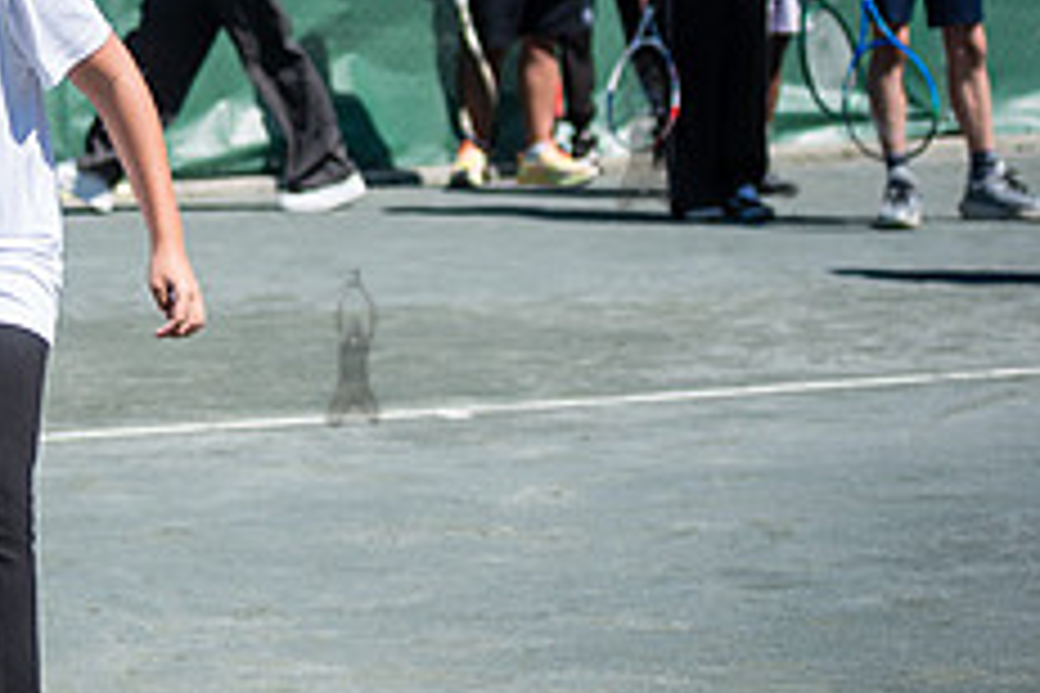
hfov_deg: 10.1
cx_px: -230
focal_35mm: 201
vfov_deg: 6.8
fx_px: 5806
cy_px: 128
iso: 200
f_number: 4
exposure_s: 1/2500
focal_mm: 80
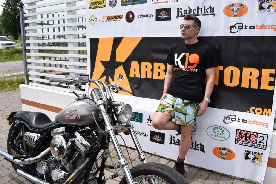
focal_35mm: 30
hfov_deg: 61.9
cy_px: 92
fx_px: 230
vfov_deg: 43.6
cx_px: 138
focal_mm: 20
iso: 200
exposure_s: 1/400
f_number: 10
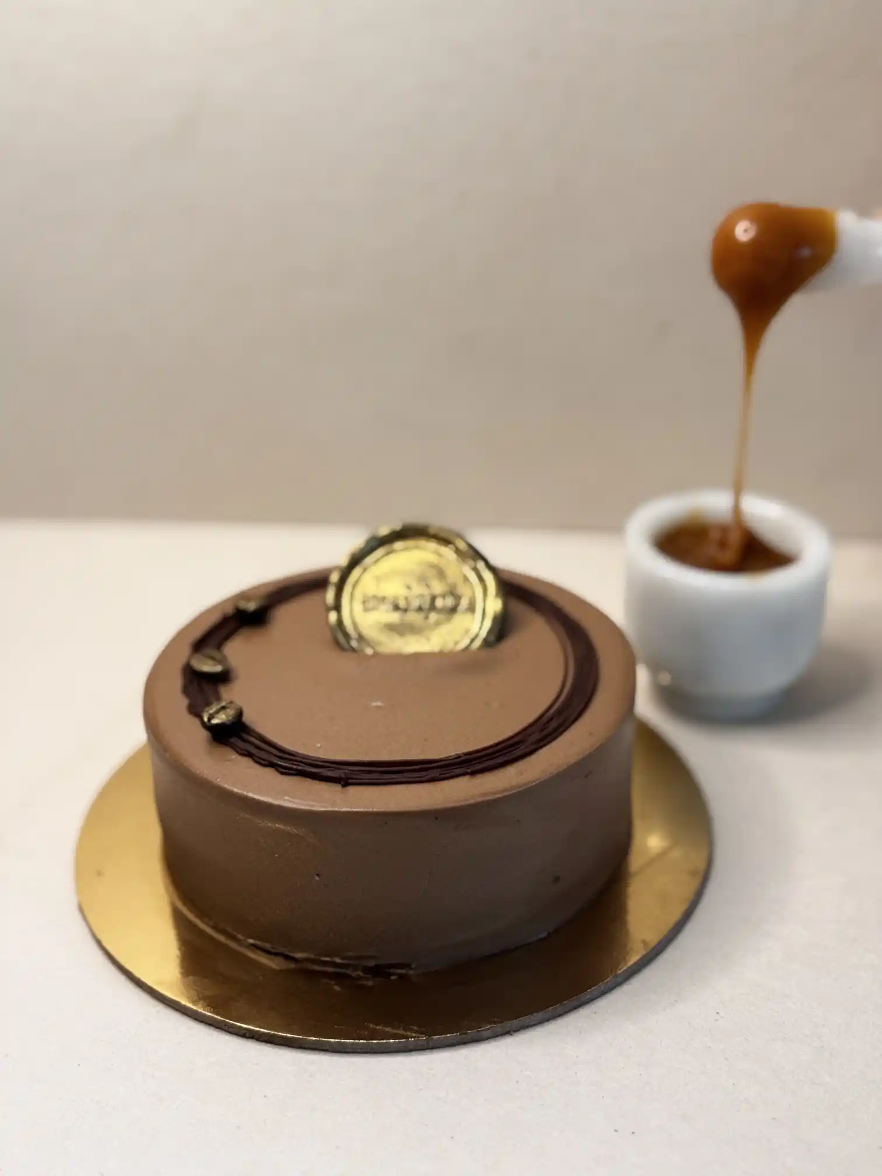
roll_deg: +1.5
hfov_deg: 30.3
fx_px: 1631
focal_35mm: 48
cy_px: 588
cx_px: 441
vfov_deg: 39.7
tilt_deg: -27.7
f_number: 1.78
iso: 100
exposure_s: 1/59
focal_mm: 6.76
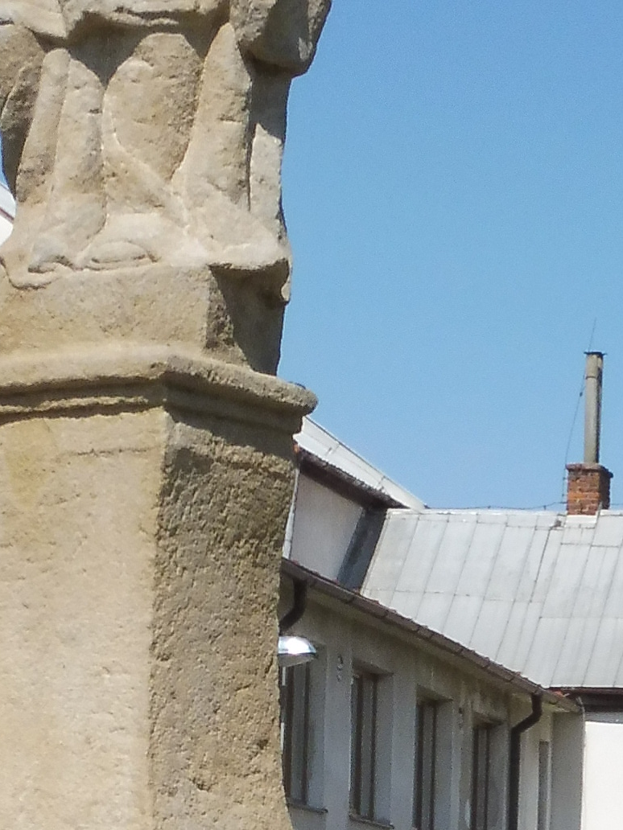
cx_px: 258
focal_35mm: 183
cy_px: 824
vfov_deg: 10.7
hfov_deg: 8.1
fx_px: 4391
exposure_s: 1/1000
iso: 100
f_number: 5
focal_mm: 7.4
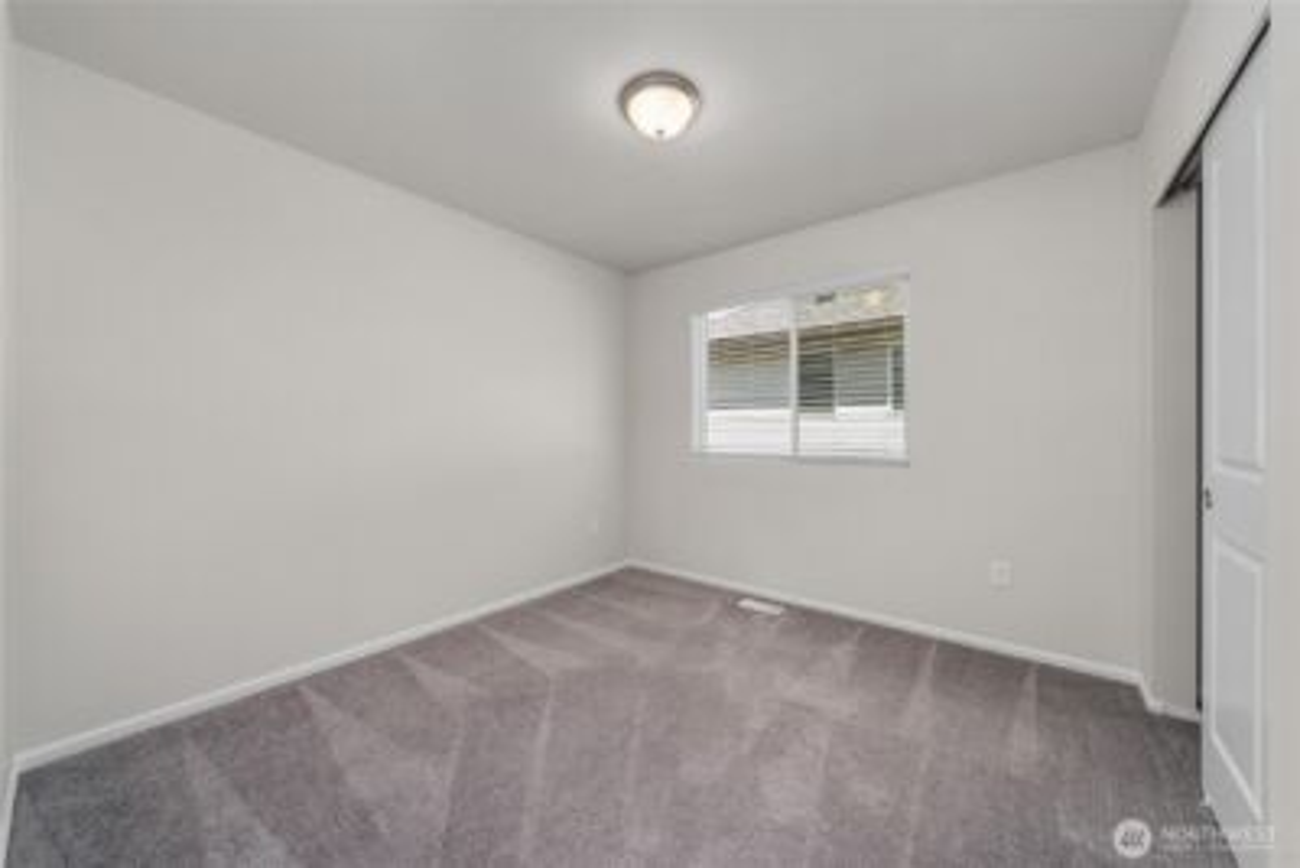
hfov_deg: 108.3
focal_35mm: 13
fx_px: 470
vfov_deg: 85.5
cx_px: 650
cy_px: 434
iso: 1000
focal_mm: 13
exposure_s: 1/8
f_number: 7.1
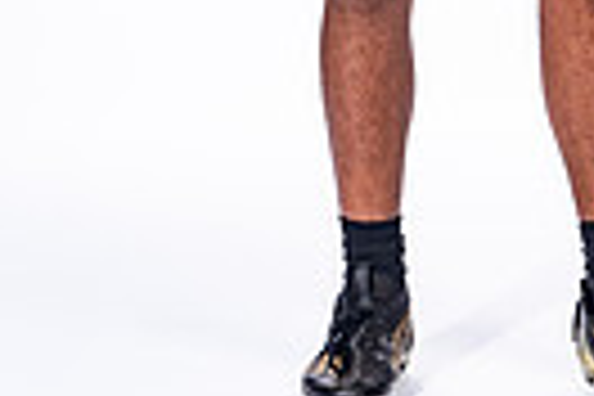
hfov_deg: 6.6
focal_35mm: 311
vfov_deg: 4.3
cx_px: 558
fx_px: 5131
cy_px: -558
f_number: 8
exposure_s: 1/250
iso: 250
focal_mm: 91
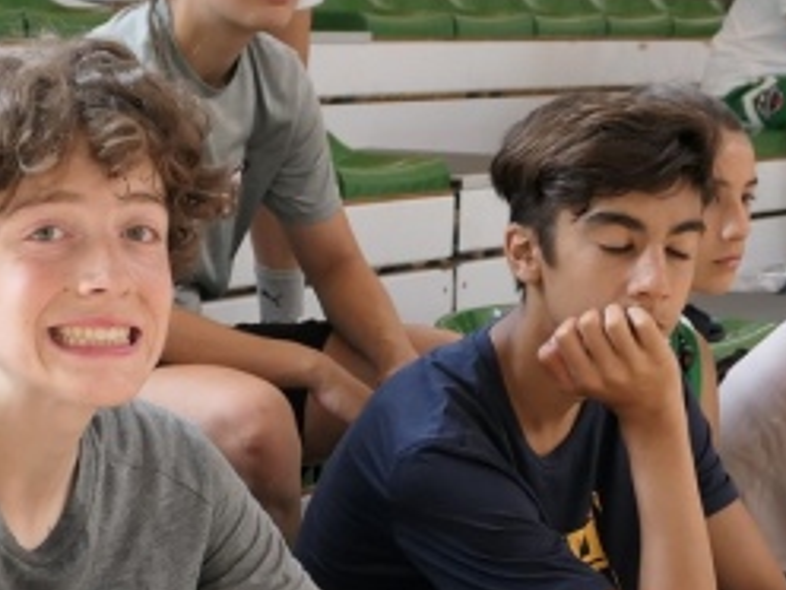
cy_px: 435
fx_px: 2861
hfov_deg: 15.6
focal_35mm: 126
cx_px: 301
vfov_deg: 11.7
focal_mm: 13
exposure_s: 1/80
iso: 320
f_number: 2.8
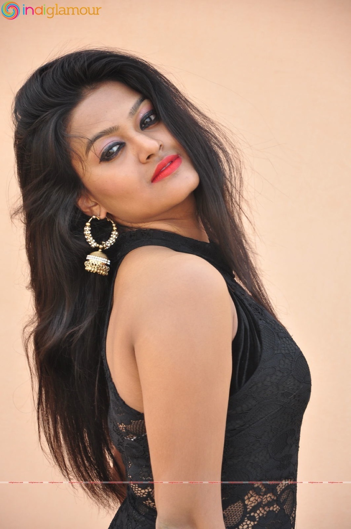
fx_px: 2310
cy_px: 264
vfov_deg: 13.1
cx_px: 176
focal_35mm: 158
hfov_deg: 8.7
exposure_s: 1/125
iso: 400
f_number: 6.3
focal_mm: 105
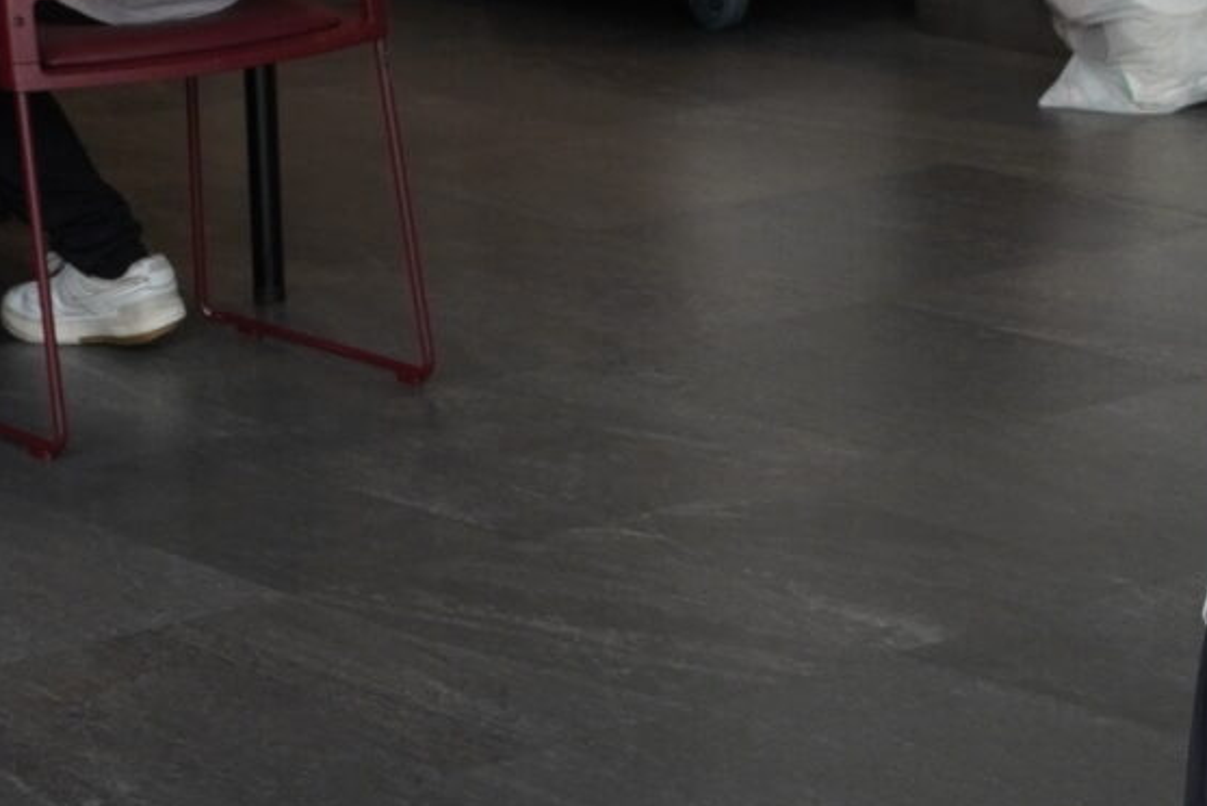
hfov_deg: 12.8
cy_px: -92
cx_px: 1885
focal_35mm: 150
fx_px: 5039
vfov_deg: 9.1
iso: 400
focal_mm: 21.8
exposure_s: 1/100
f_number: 7.1
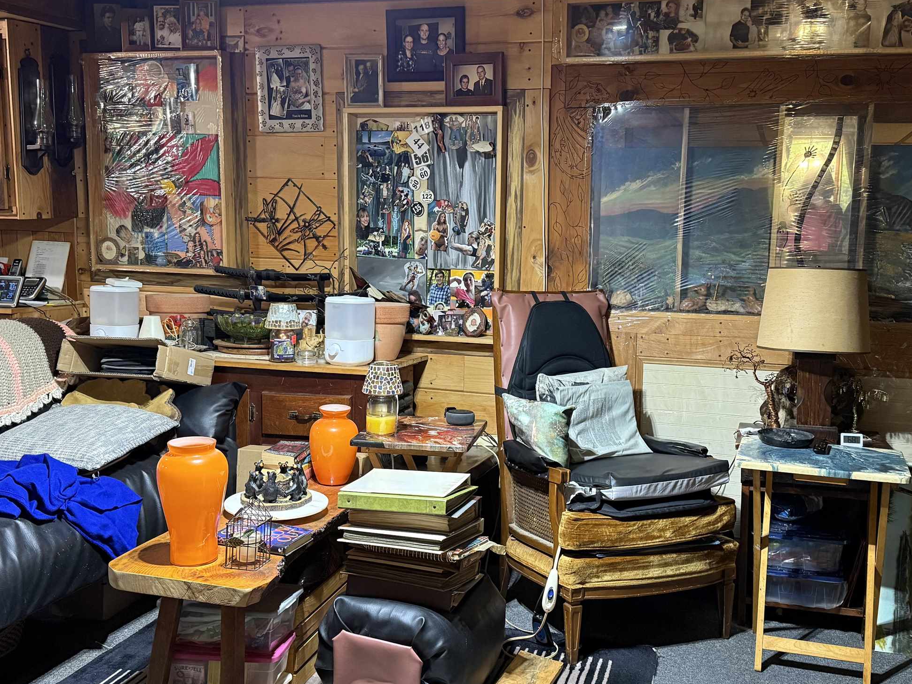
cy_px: 334
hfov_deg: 49.0
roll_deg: -0.6
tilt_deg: -6.9
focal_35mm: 38
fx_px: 1001
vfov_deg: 37.7
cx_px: 481
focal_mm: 6.76
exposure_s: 1/60
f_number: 1.78
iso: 400
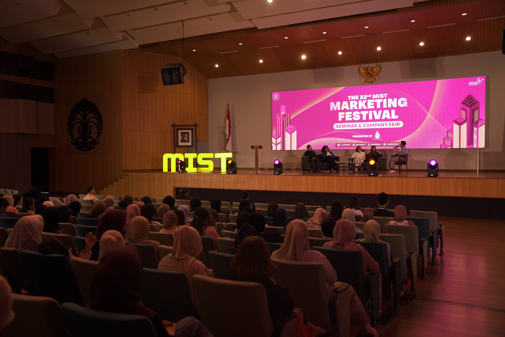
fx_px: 478
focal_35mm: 34
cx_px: 252
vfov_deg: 38.8
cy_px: 168
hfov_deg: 55.7
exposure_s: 1/125
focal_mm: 34.1
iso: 1000
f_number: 3.2
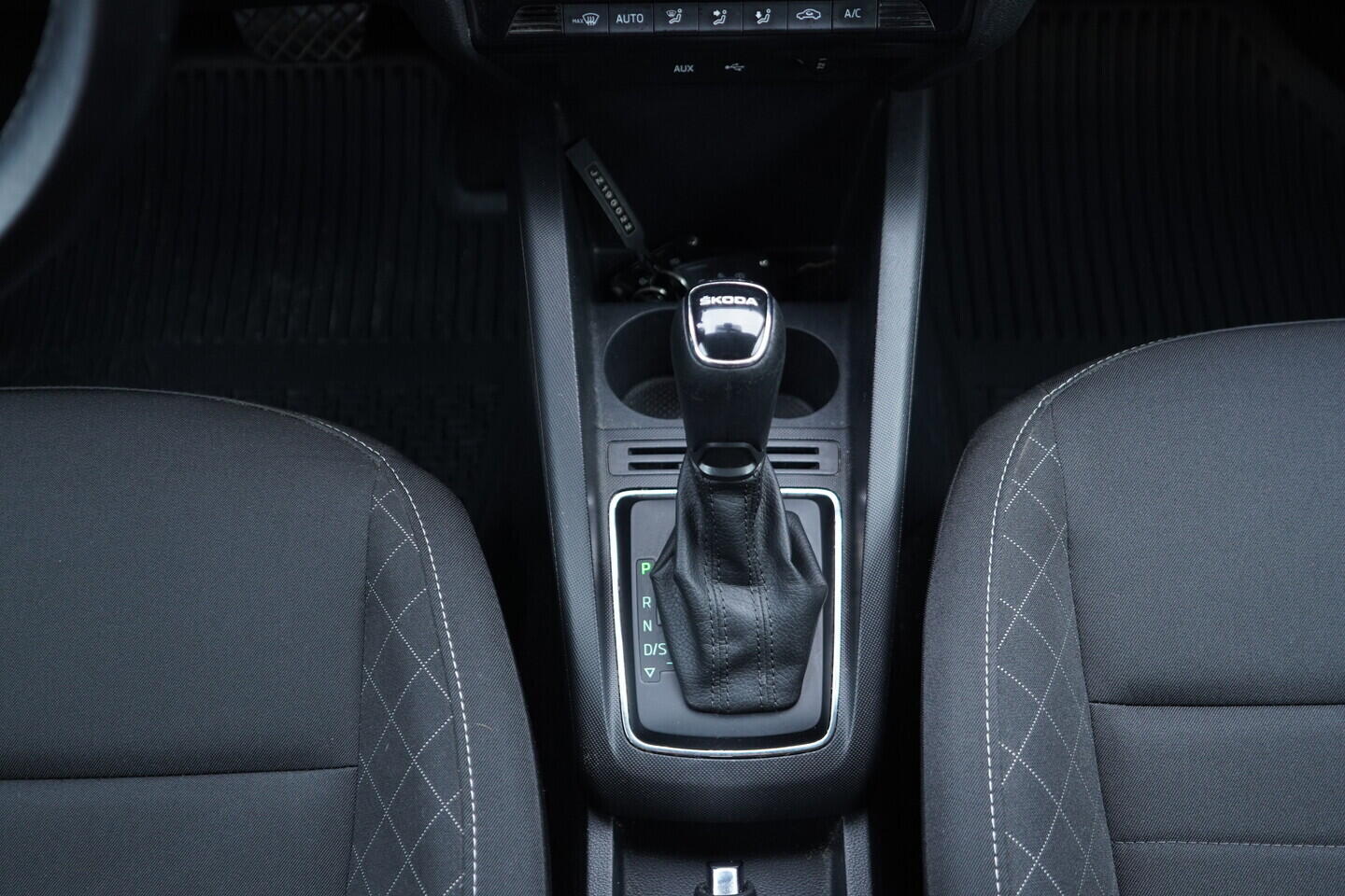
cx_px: 672
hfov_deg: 53.1
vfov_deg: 36.9
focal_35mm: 36
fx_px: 1345
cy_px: 448
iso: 500
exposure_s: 1/40
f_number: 2.8
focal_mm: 24
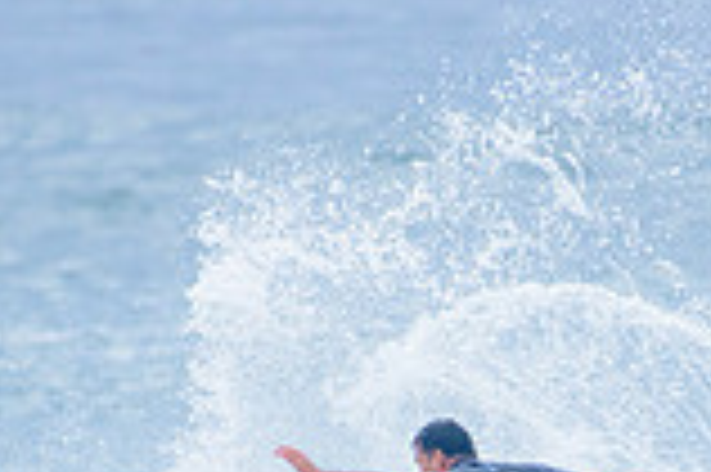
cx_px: 472
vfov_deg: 0.7
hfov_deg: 1.1
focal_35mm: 1838
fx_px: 36262
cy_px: 650
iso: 400
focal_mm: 500
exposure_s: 1/2000
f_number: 5.6
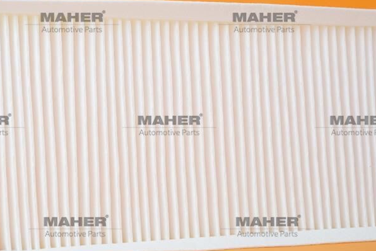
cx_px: 194
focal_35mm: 94
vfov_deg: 14.6
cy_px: 114
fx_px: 982
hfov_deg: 21.7
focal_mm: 70
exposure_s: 1/30
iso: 1000
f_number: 11
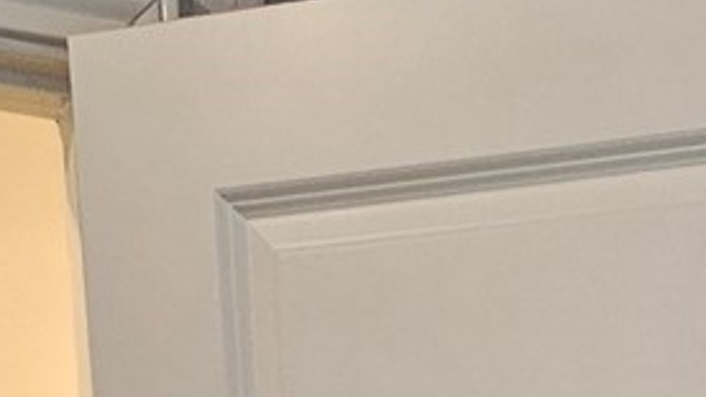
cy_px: 1332
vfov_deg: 8.7
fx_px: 1965
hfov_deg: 19.8
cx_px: 683
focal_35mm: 105
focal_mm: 2.2
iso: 160
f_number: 2.2
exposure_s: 1/60
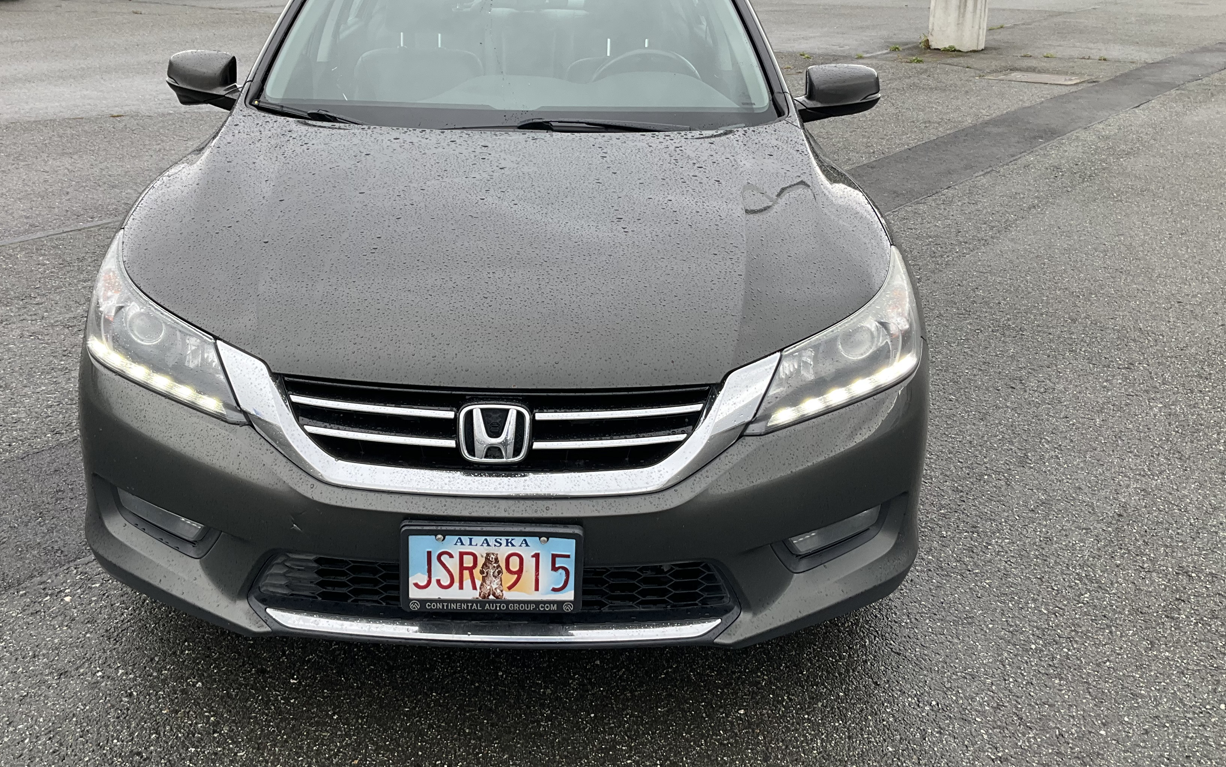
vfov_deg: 33.5
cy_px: 316
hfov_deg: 51.4
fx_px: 1270
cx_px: 529
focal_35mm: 38
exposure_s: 1/135
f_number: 1.8
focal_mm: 3
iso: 16
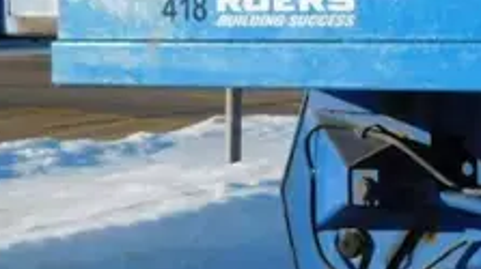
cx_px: 811
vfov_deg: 11.2
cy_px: 131
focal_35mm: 108
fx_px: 1376
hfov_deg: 17.0
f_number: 6
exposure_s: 1/500
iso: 125
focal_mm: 4
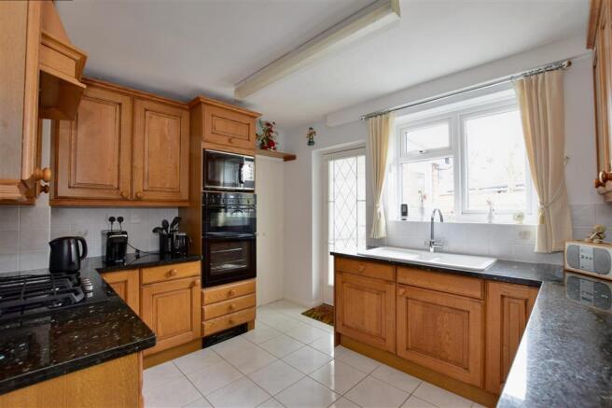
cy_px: 204
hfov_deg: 100.4
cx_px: 306
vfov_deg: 77.3
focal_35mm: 15
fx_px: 255
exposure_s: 1
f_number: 11
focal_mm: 10
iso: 400
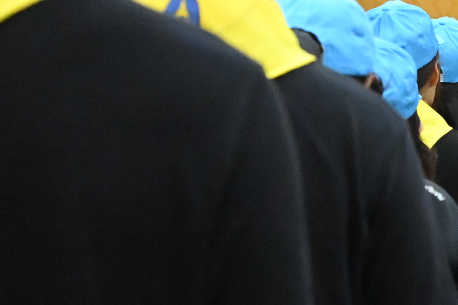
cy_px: 141
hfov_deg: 10.3
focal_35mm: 197
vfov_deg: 7.0
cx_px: 560
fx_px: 2506
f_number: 4
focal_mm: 39
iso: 12800
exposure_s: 1/400
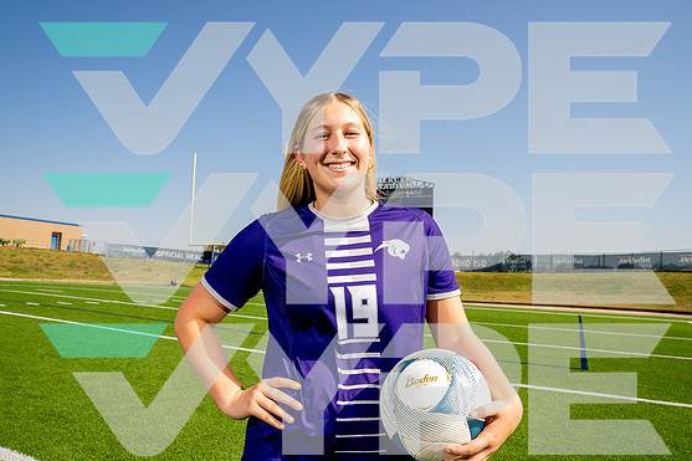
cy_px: 239
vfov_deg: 51.2
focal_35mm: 25
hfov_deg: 71.5
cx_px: 359
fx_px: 480
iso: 50
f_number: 7.1
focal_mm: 24
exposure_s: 1/125
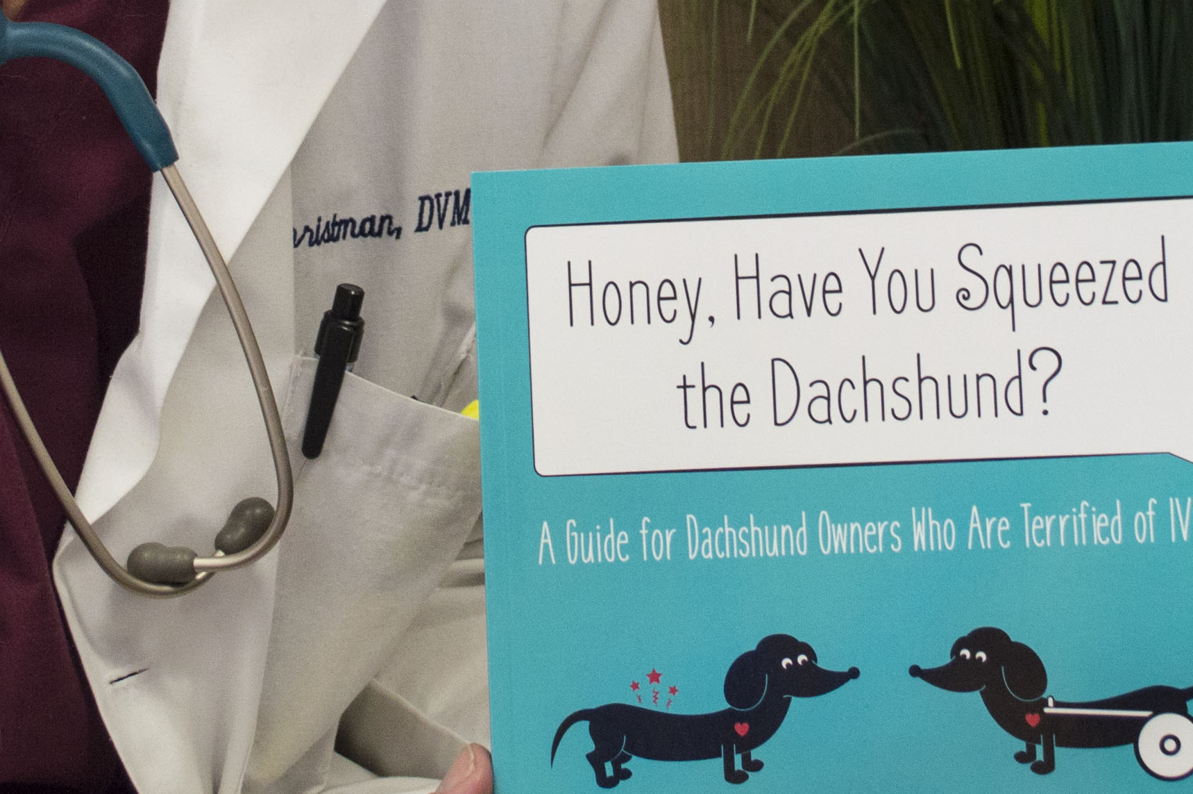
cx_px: 491
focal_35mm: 147
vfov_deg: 9.2
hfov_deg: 14.0
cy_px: -104
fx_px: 4867
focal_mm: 28
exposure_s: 1/60
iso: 400
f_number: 4.5
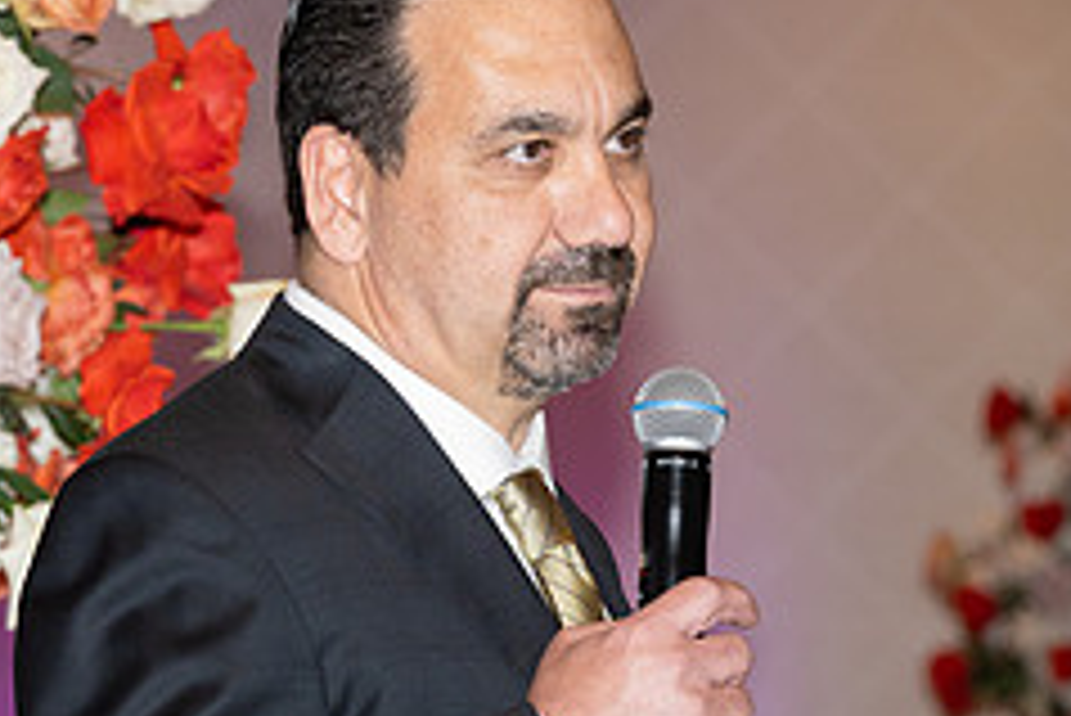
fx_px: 8692
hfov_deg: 7.0
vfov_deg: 4.7
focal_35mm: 292
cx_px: 729
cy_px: 457
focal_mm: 120
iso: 800
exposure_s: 1/100
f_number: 5.6
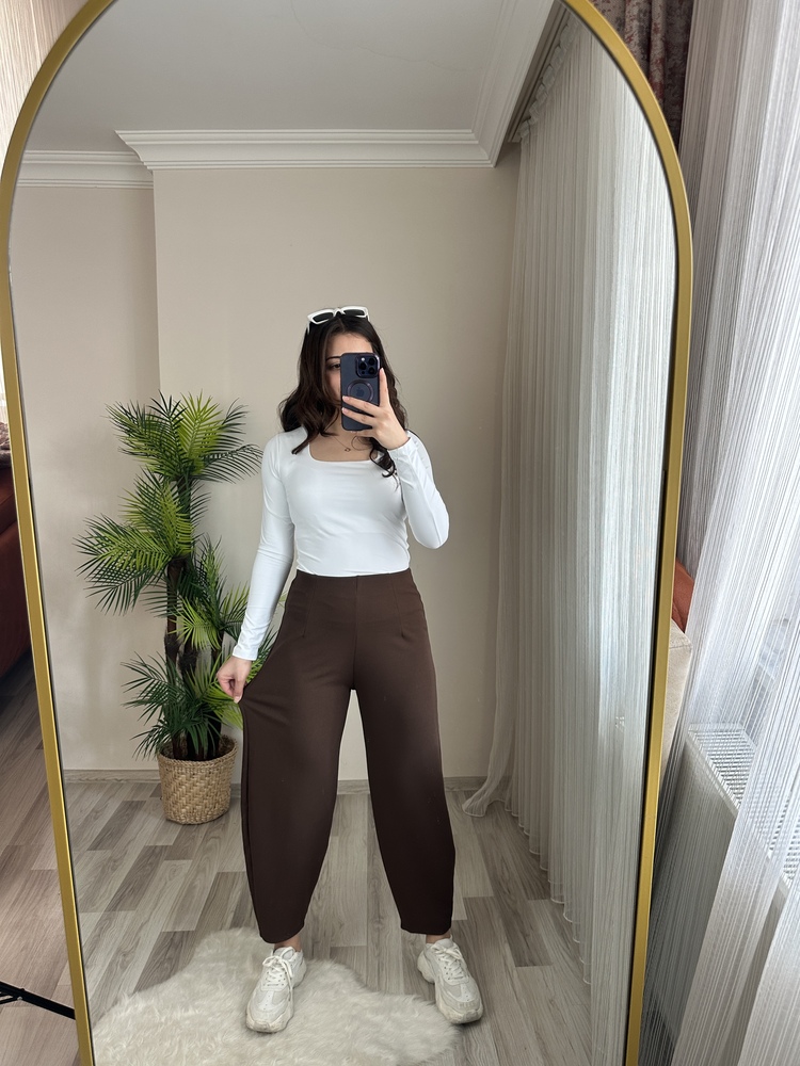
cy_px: 533
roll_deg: +0.0
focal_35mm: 24
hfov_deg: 56.8
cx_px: 400
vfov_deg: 71.6
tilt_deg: -20.0
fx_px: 740
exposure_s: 1/100
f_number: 1.78
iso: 125
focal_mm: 6.86
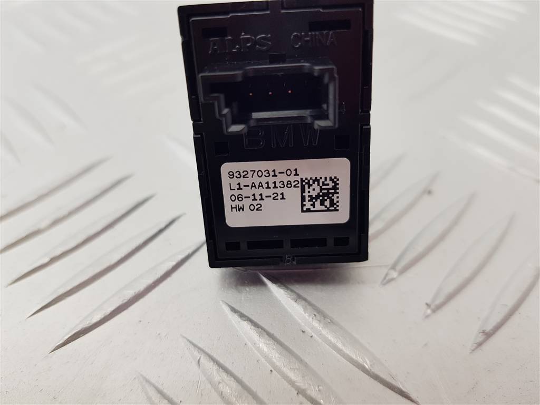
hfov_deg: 67.3
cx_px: 270
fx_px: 406
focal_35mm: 26
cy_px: 202
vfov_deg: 53.1
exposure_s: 1/100
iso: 64
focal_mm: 4.2
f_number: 1.7
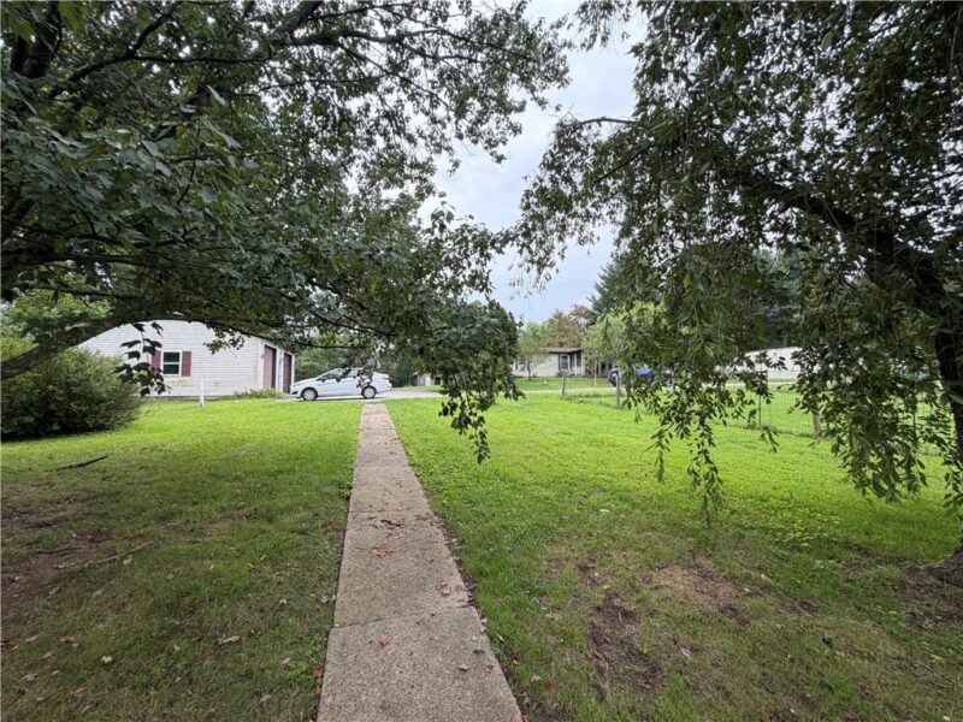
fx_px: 389
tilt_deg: +5.1
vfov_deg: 85.7
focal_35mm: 14
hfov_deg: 102.1
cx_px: 482
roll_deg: -0.5
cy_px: 361
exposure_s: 1/465
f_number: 2.2
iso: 64
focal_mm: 2.22
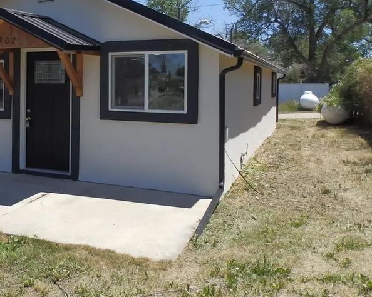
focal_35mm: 37
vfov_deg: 39.5
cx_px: 77
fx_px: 407
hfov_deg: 46.6
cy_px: 90
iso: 80
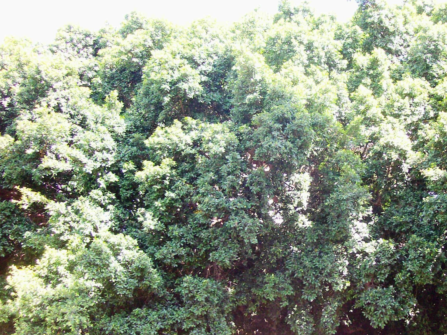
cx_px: 304
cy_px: 229
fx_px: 645
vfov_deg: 28.9
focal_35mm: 50
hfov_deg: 37.7
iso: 140
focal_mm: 6
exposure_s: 1/108
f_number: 2.7
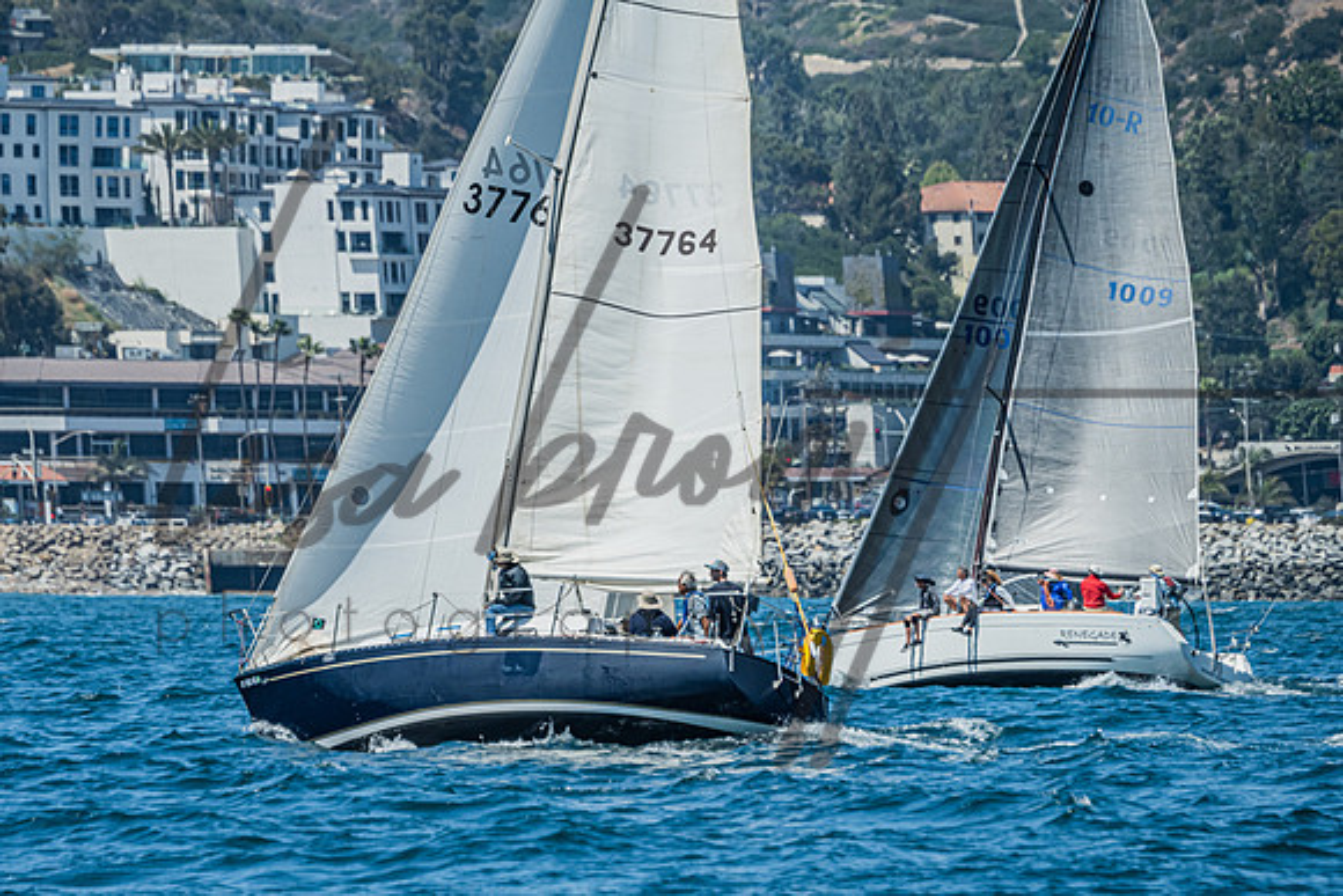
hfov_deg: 4.1
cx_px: 509
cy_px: 557
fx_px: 18946
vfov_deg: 2.7
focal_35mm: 508
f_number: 9
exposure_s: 1/800
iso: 320
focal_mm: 400
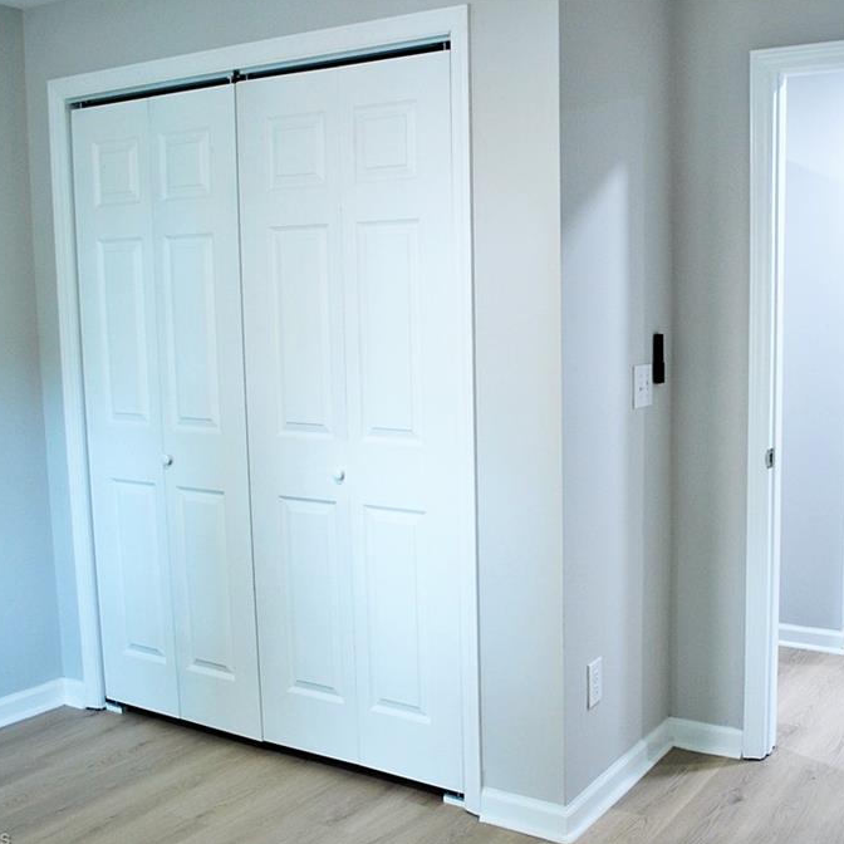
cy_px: 422
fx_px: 965
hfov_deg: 46.4
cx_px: 568
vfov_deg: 47.2
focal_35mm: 35
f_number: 3.5
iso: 220
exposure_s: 1/30
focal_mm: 18
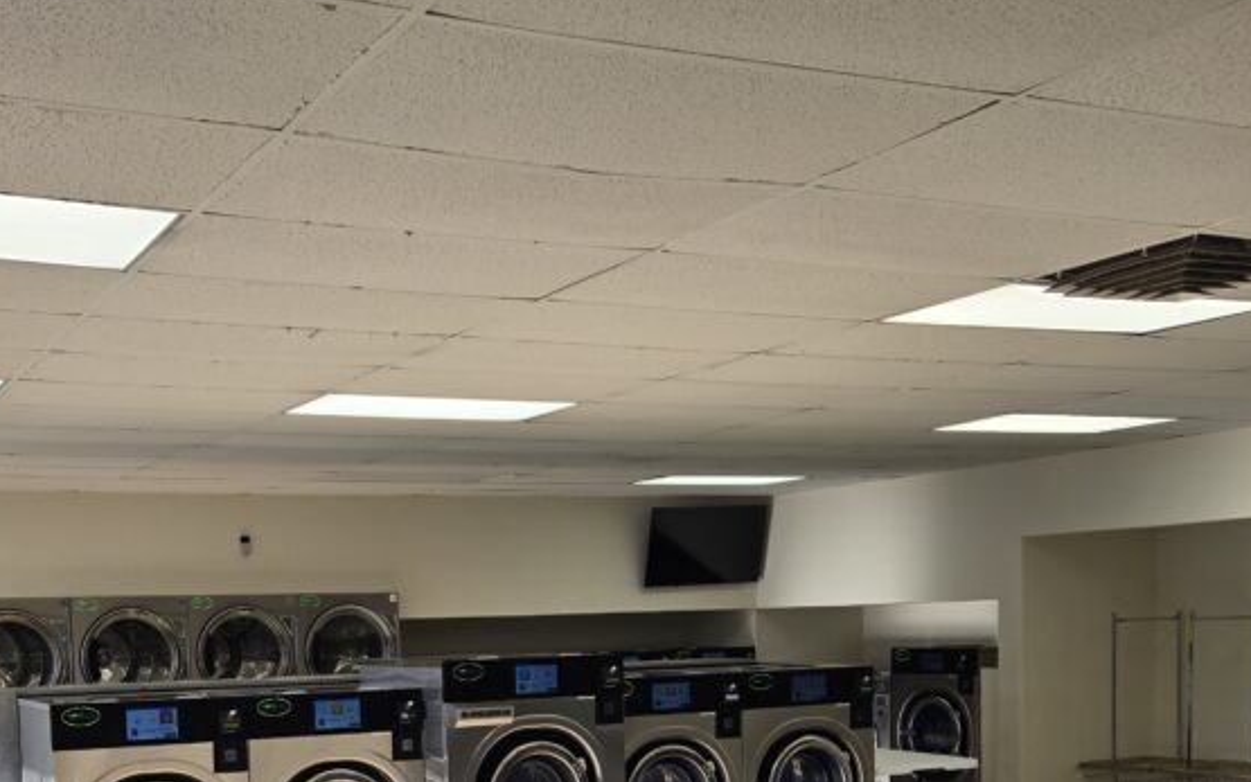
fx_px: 1534
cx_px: 444
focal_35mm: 45
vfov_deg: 27.4
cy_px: 723
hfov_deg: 43.9
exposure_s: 1/315
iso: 25
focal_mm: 5.4
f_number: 1.8
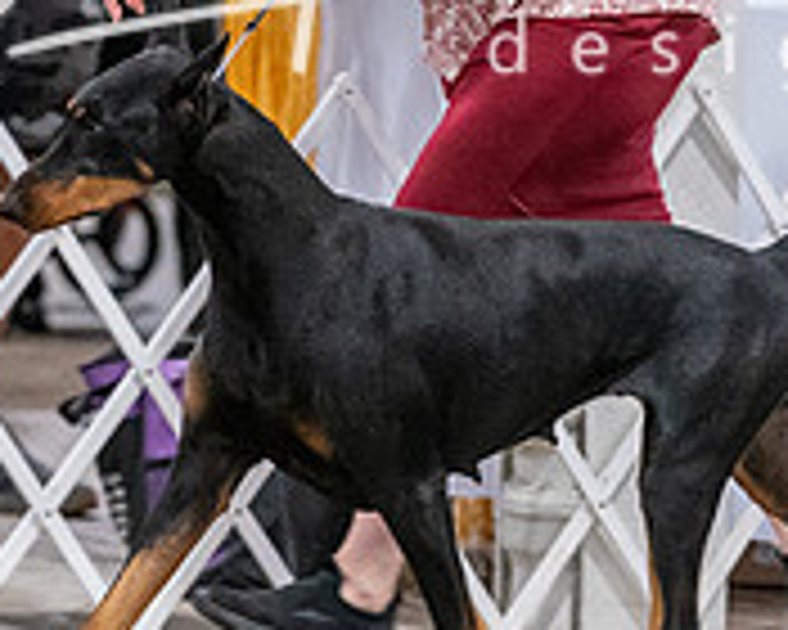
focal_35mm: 553
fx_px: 12897
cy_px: 187
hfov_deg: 3.5
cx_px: 342
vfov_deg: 2.8
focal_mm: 178
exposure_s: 1/320
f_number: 3.2
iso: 6400
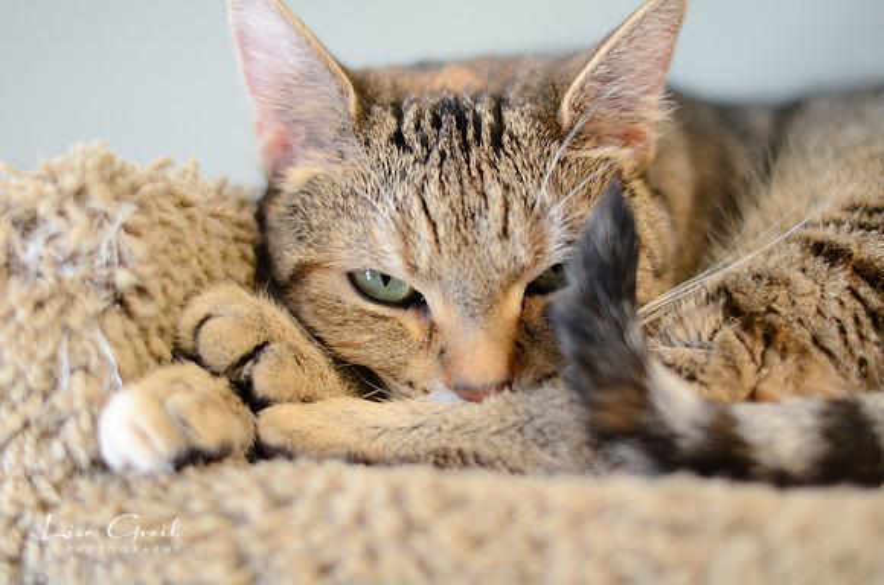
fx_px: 1838
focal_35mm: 75
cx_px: 442
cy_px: 292
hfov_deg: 27.0
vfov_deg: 18.1
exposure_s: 1/125
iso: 800
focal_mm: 50
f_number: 1.8
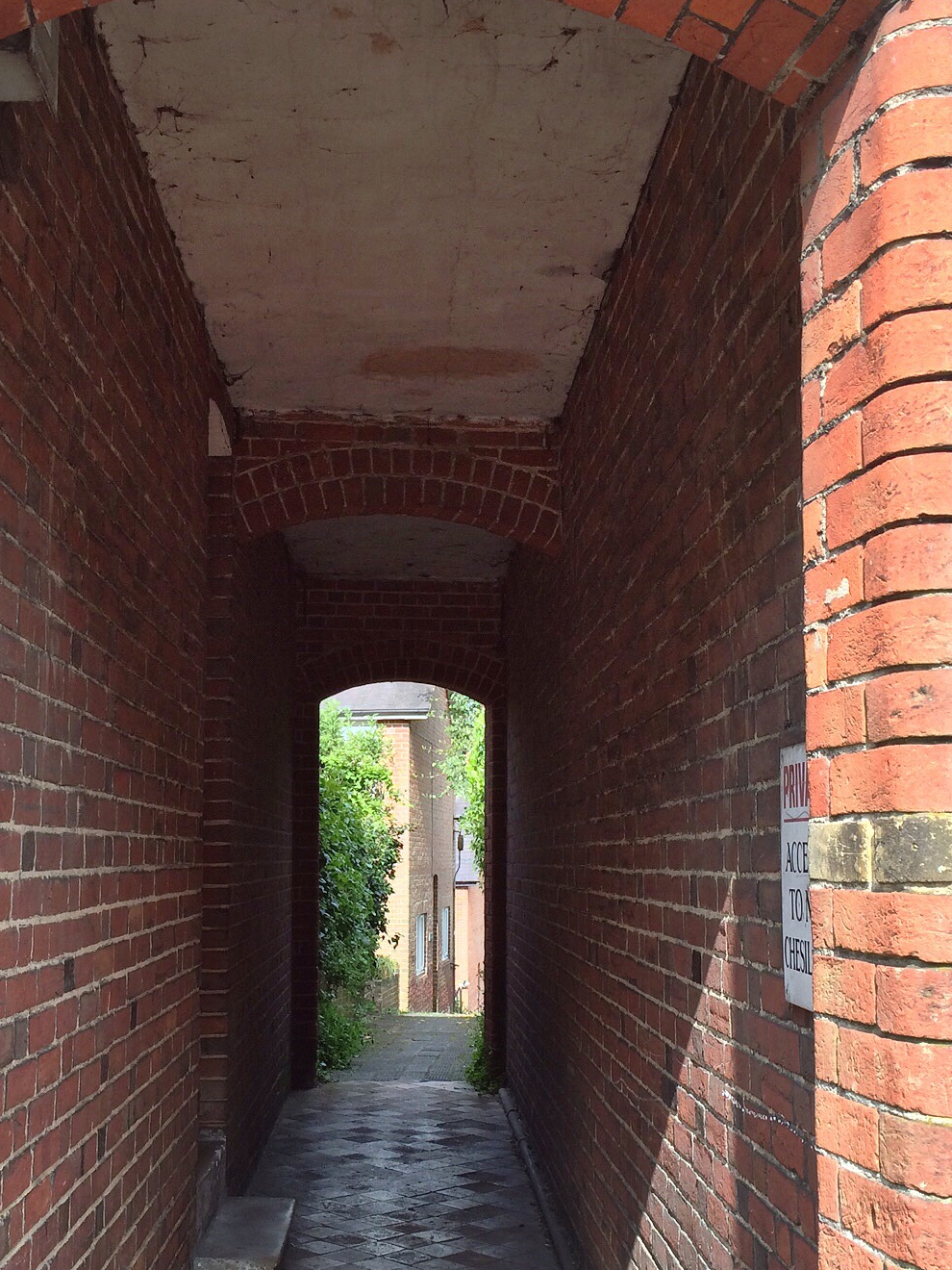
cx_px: 341
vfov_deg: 42.0
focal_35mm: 45
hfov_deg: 32.0
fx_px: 1650
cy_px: 717
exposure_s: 1/562
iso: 32
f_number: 2.2
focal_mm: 4.15
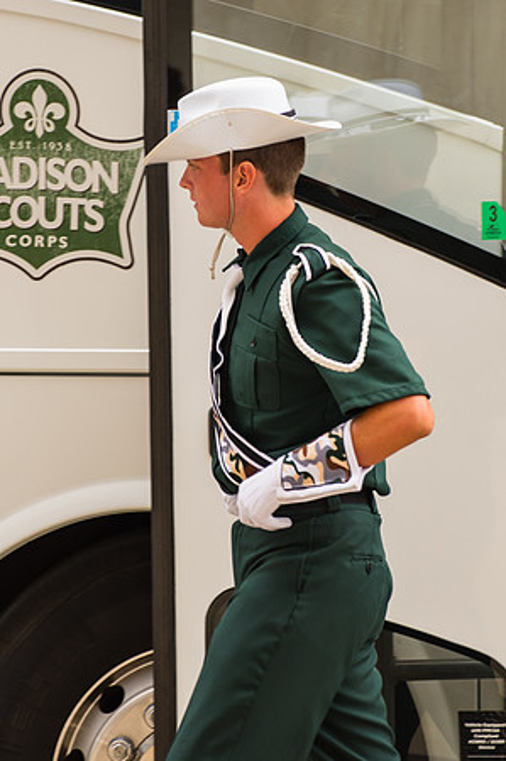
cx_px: 277
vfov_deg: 7.8
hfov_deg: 5.2
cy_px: 283
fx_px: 5615
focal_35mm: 266
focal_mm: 140
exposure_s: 1/160
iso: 500
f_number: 4.8
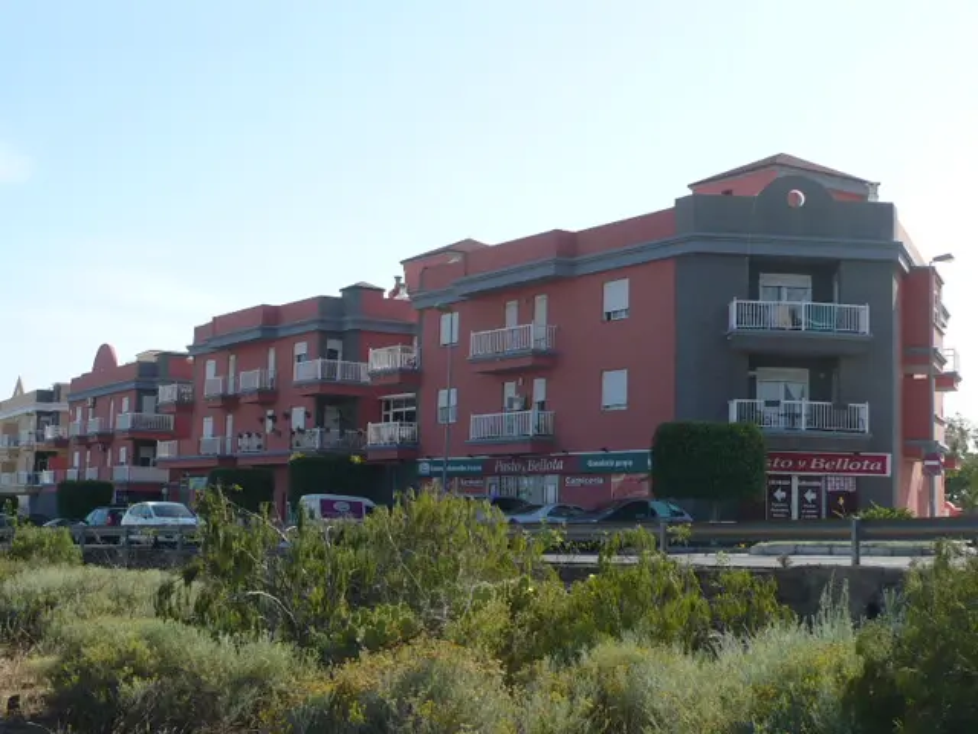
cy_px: 367
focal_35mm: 51
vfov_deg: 28.6
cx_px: 489
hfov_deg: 37.5
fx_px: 1441
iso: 100
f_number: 8
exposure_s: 1/160
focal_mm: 5.8
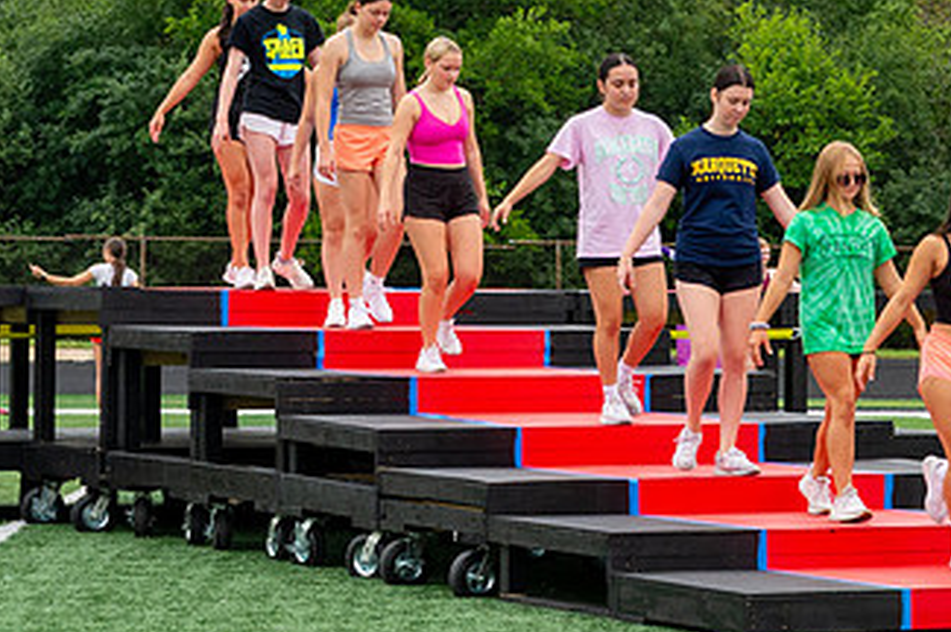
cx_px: 784
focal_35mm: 203
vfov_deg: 6.7
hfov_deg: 10.1
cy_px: 107
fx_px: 5357
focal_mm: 70
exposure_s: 1/640
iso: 1000
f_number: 10
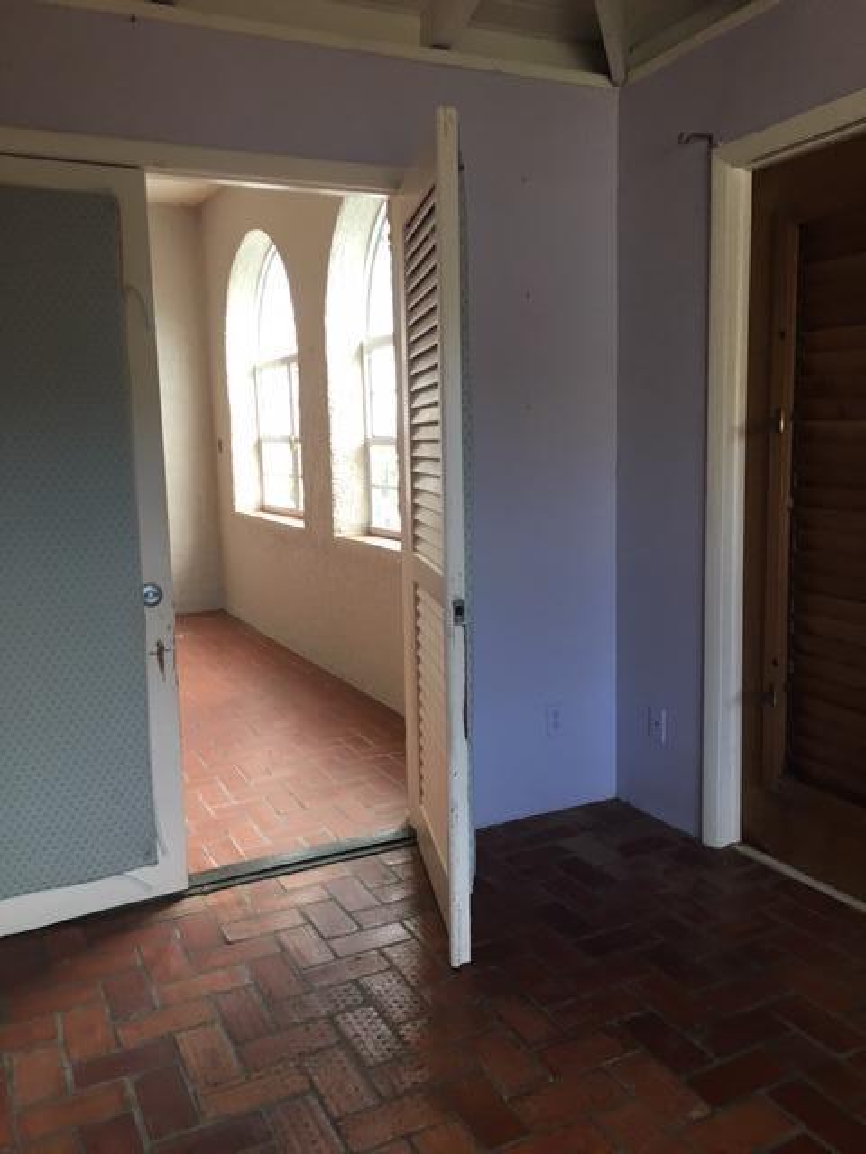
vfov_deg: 61.7
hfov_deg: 48.2
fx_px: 967
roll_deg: +3.3
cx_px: 433
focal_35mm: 29
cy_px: 577
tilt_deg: -5.3
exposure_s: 1/40
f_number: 2.2
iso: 32
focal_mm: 4.15
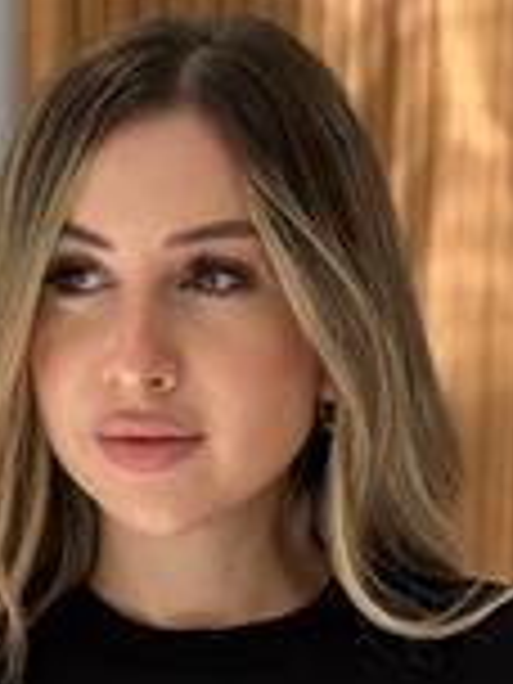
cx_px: 333
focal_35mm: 164
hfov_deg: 9.0
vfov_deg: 11.6
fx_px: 3241
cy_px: 1022
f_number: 1.78
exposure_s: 1/242
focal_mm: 6.76
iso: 160
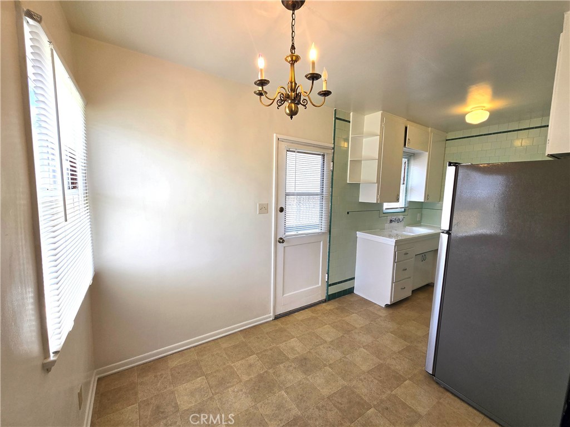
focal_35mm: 13
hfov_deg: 106.2
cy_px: 214
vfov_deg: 89.9
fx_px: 214
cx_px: 285
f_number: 2.2
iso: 50
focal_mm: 2.2
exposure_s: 1/141
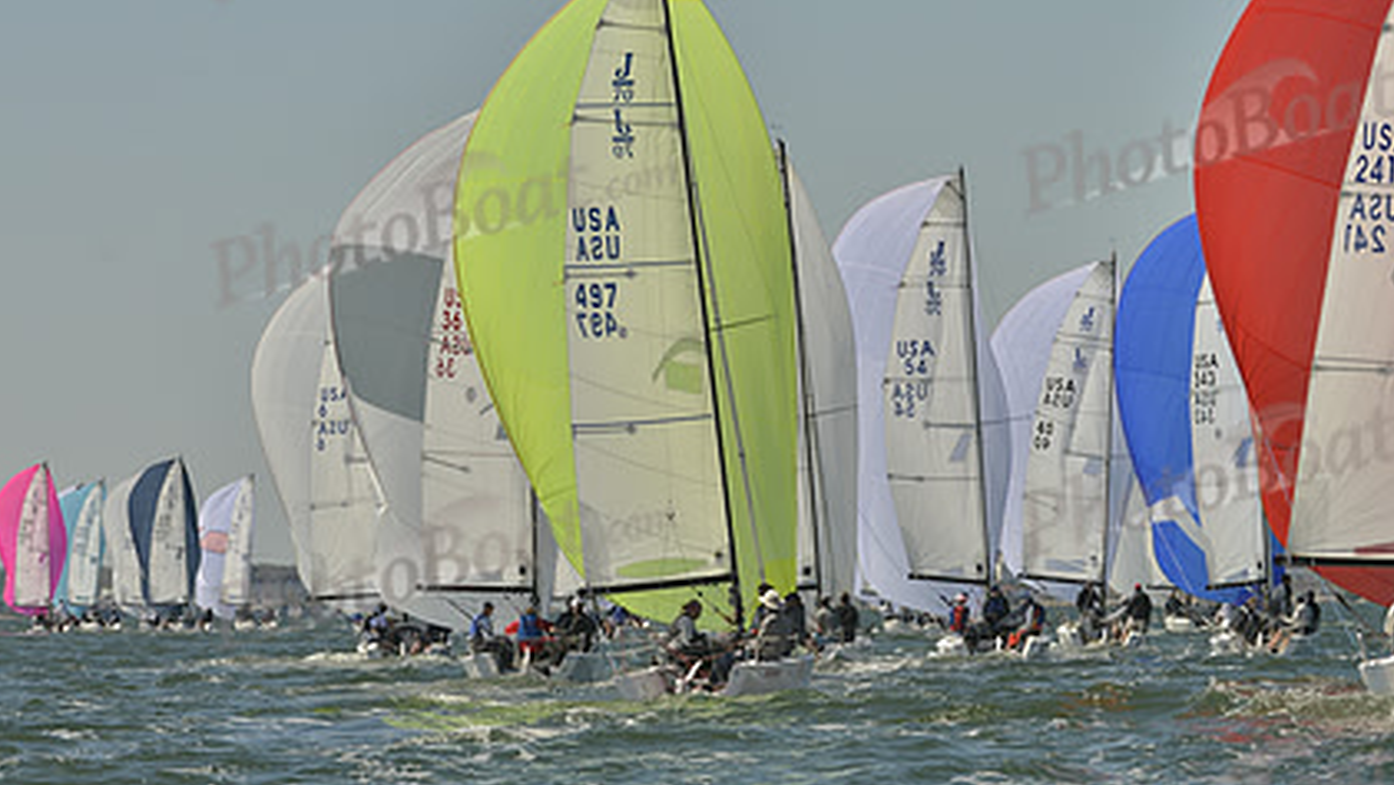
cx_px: 851
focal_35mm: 289
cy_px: 346
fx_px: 10684
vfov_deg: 4.2
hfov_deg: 7.5
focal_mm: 200
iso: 280
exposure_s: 1/1250
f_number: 9
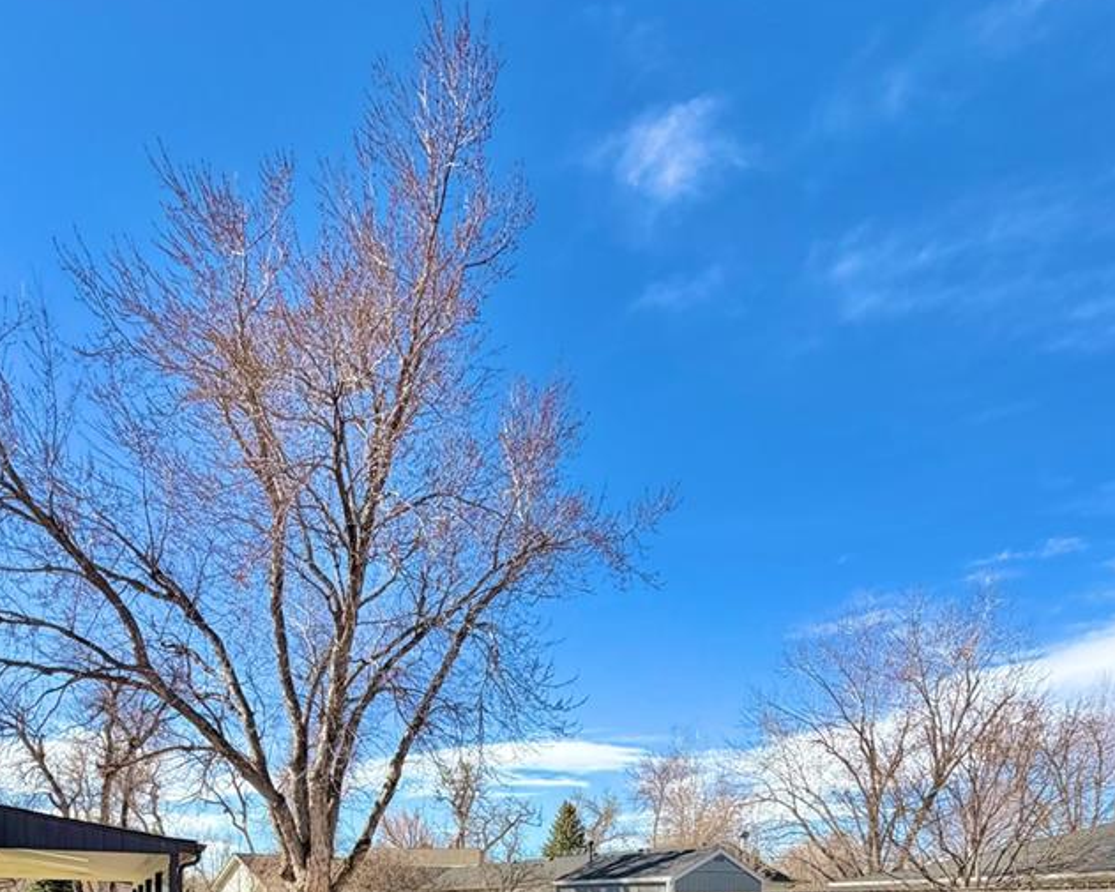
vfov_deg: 44.6
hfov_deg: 65.7
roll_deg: -0.1
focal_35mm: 26
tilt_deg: -0.6
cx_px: 474
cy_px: 934
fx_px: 858
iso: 40
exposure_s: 1/770
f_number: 2.2
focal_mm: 2.22
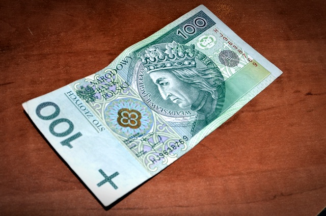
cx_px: 163
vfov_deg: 47.7
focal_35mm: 27
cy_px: 108
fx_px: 244
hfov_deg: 67.5
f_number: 5.6
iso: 200
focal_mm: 18
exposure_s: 1/30
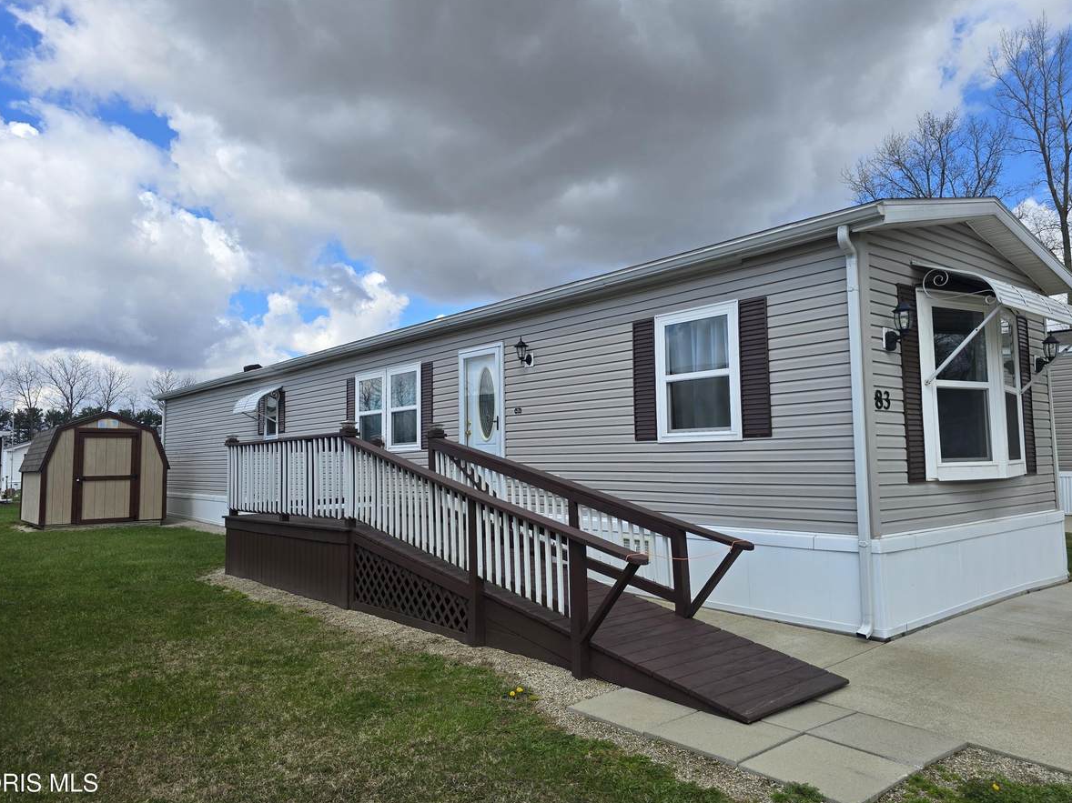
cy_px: 386
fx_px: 774
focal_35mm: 25
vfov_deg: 54.8
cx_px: 545
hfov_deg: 69.4
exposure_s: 1/671
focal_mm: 6.3
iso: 12
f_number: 1.7
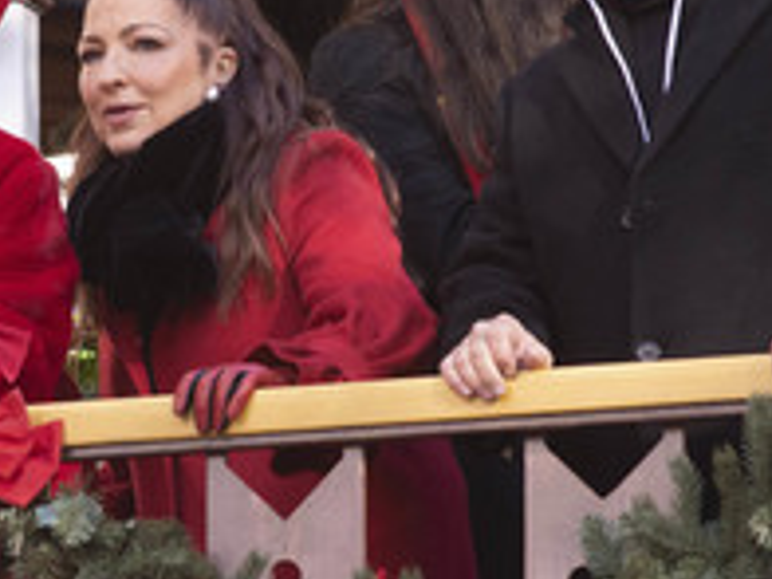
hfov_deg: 5.8
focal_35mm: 342
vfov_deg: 4.3
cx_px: 160
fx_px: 7627
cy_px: 134
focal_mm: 155
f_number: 5.6
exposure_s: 1/1000
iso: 1000
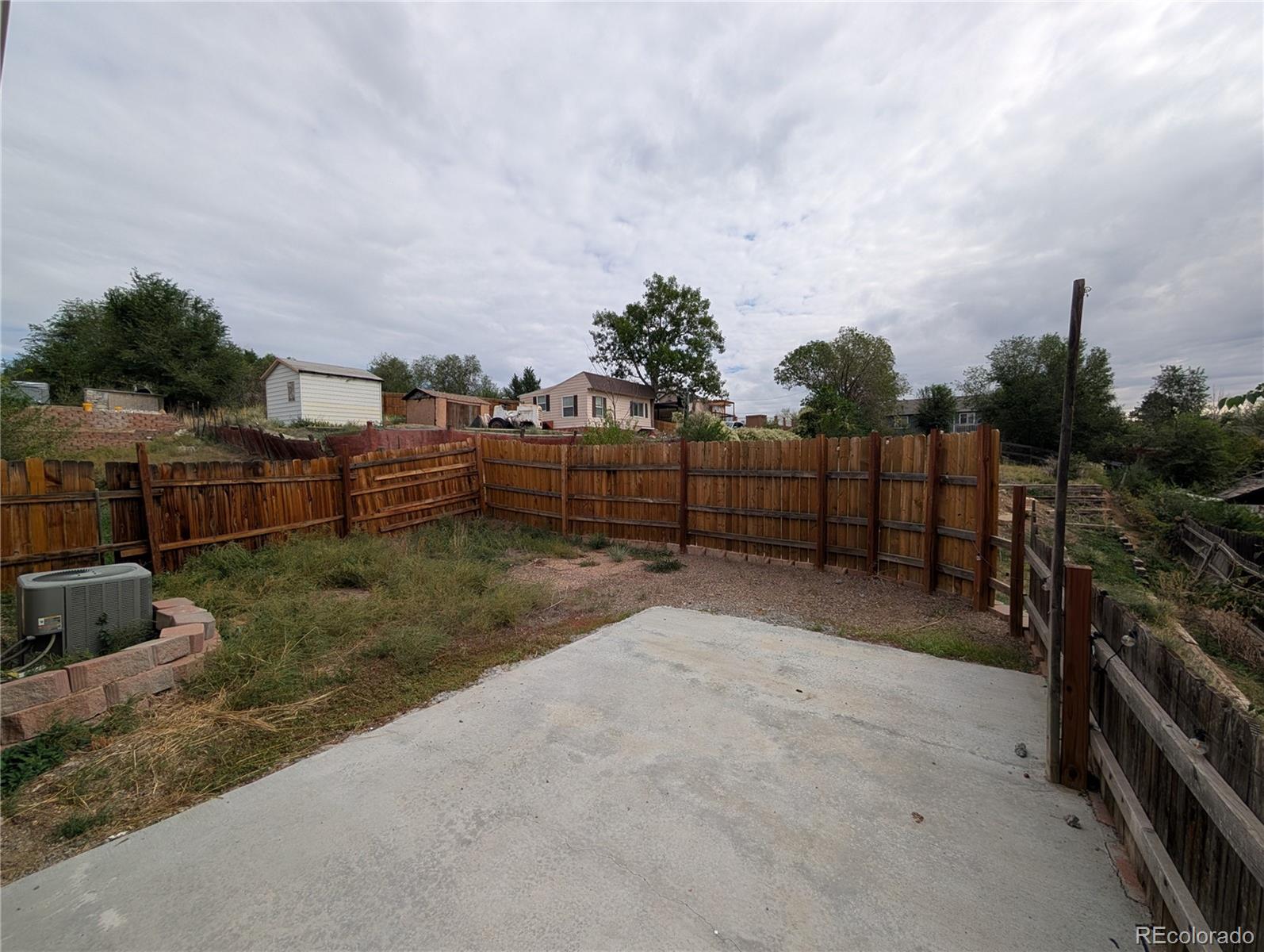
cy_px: 476
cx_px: 632
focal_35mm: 12
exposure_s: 1/3247
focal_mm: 2.02
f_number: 1.7
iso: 55
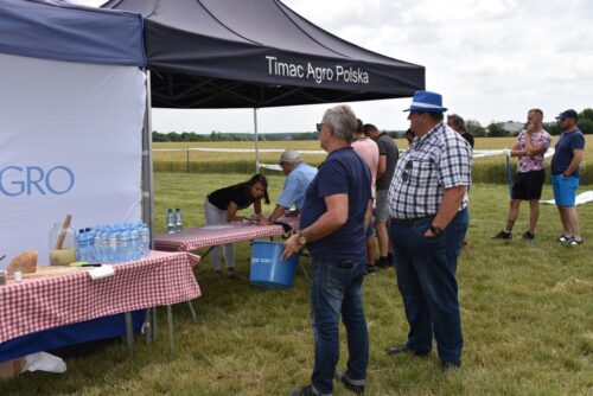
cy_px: 198
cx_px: 296
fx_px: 626
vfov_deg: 35.1
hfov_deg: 50.7
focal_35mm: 38
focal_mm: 38
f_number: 8
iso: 100
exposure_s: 1/200
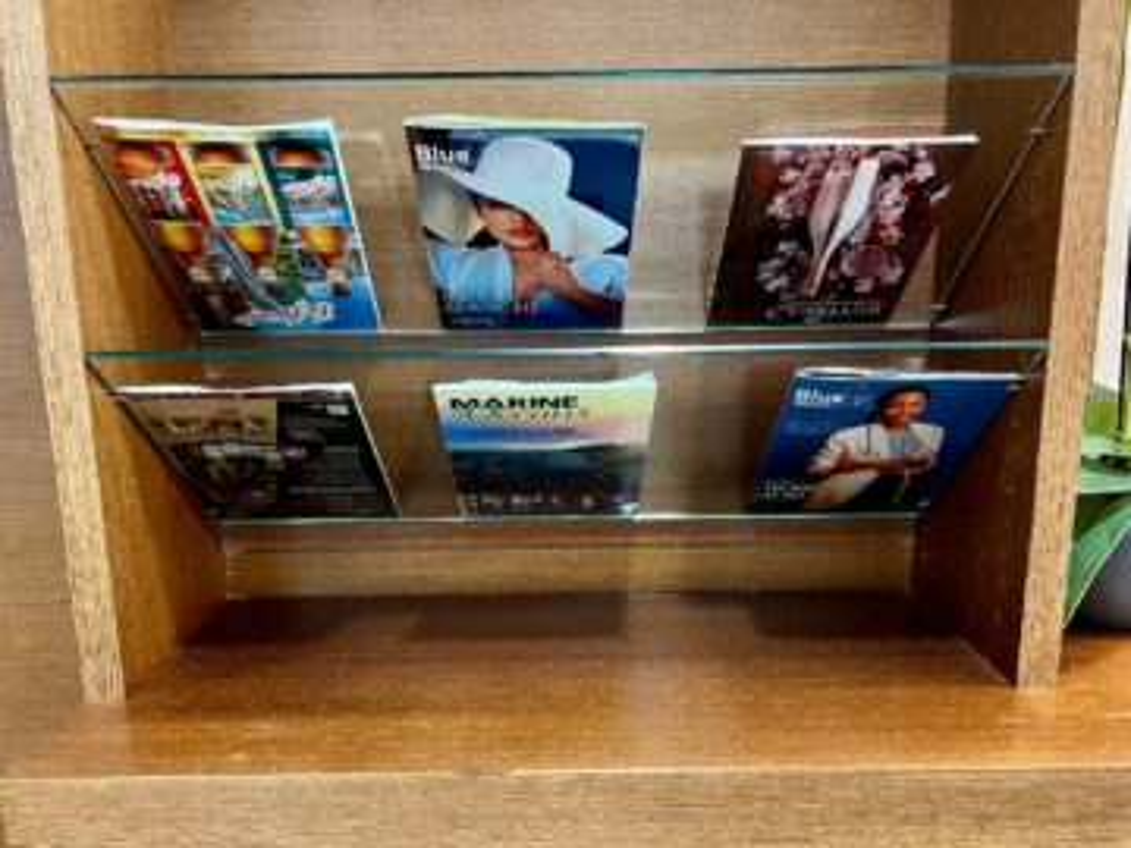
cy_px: 424
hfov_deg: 67.3
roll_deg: +0.7
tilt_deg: -11.6
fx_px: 849
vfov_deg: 53.1
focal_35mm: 26
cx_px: 566
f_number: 1.5
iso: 400
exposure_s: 1/60
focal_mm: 5.7
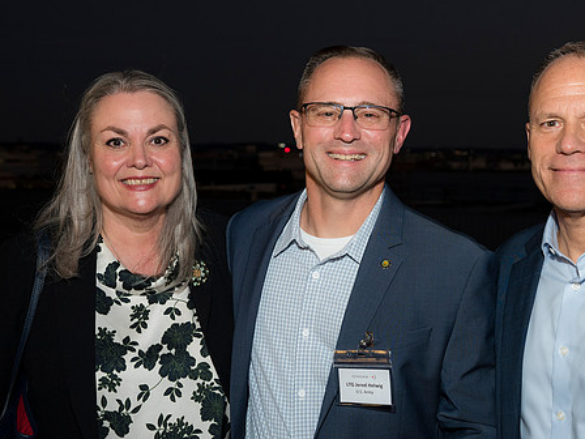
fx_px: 946
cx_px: 356
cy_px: 236
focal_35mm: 56
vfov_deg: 26.1
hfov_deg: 34.2
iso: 800
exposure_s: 1/125
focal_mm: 45
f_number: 5.6
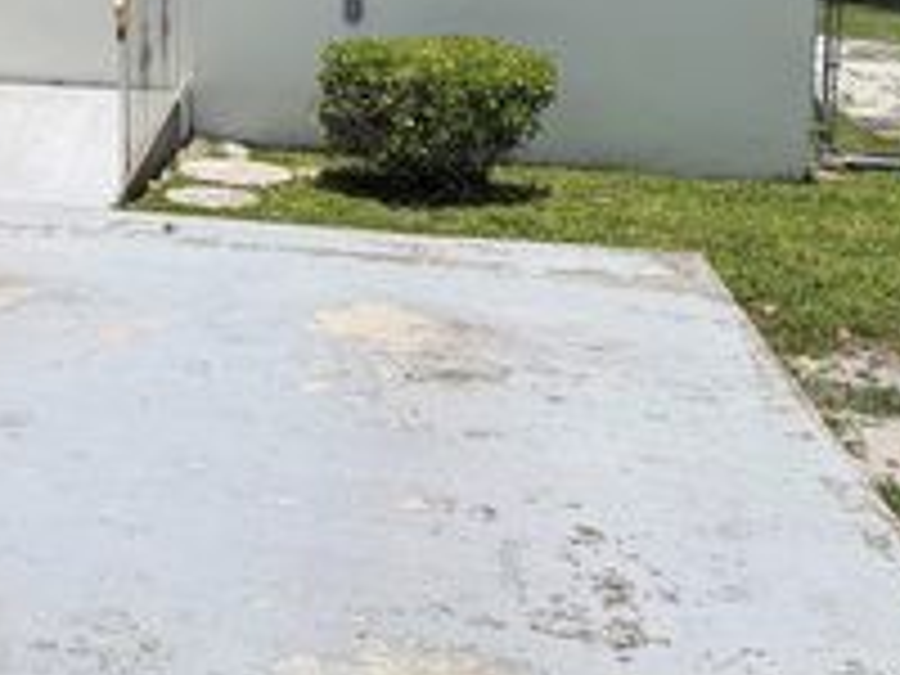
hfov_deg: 29.3
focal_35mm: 60
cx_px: -72
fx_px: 1560
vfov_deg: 23.5
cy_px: 16
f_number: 1.78
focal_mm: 6.76
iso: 80
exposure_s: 1/6711
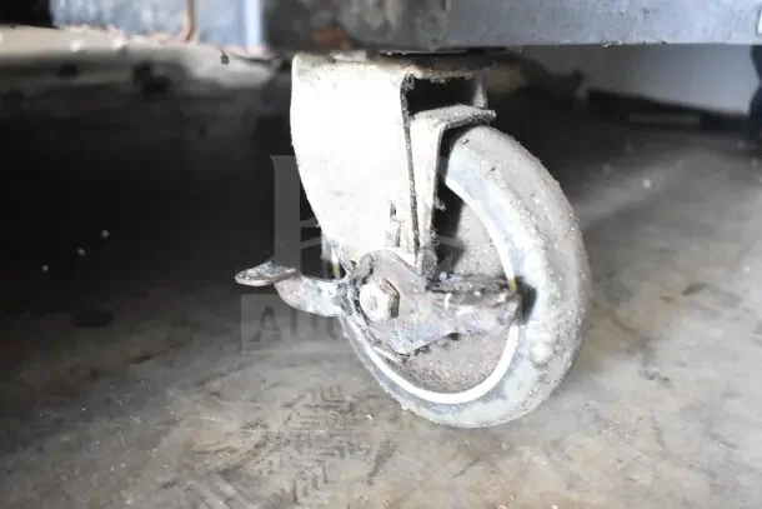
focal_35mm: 30
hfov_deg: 61.9
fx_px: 635
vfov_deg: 43.6
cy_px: 254
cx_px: 381
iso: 7200
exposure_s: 1/30
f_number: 3.8
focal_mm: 20
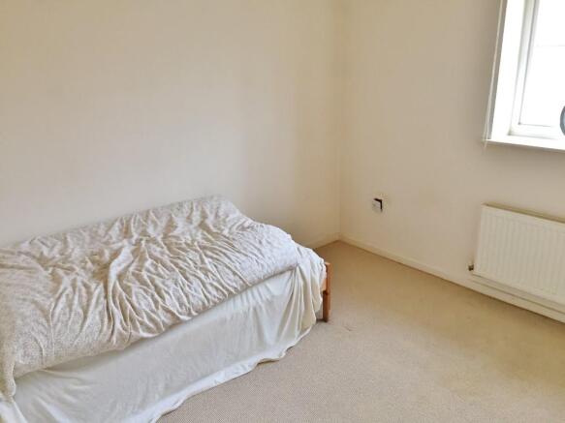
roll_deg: +2.2
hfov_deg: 61.7
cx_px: 282
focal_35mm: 29
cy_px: 212
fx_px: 473
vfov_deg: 48.2
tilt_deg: -16.5
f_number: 2.2
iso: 100
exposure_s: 1/33
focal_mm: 4.15
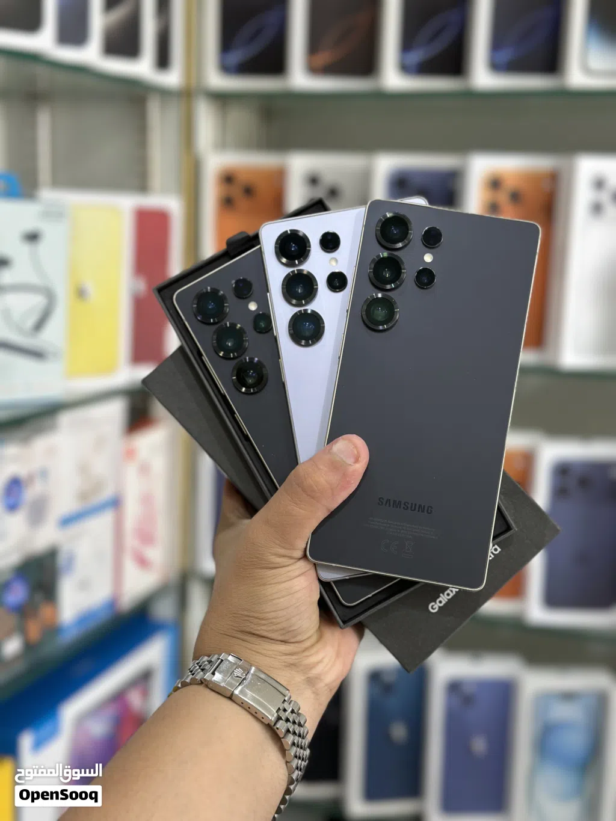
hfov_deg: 30.3
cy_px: 410
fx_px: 1139
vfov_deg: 39.7
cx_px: 308
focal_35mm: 48
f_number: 1.78
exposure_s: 1/100
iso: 125
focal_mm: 6.86
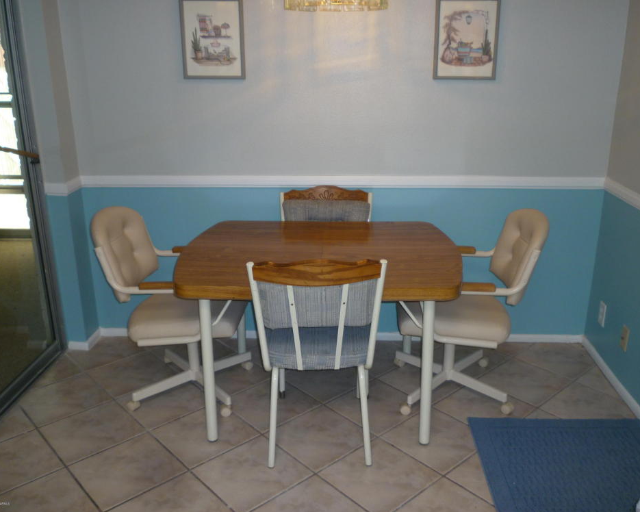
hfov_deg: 57.1
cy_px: 257
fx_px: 587
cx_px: 342
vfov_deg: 47.1
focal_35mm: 31
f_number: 3.3
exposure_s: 1/30
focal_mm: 5.2
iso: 100
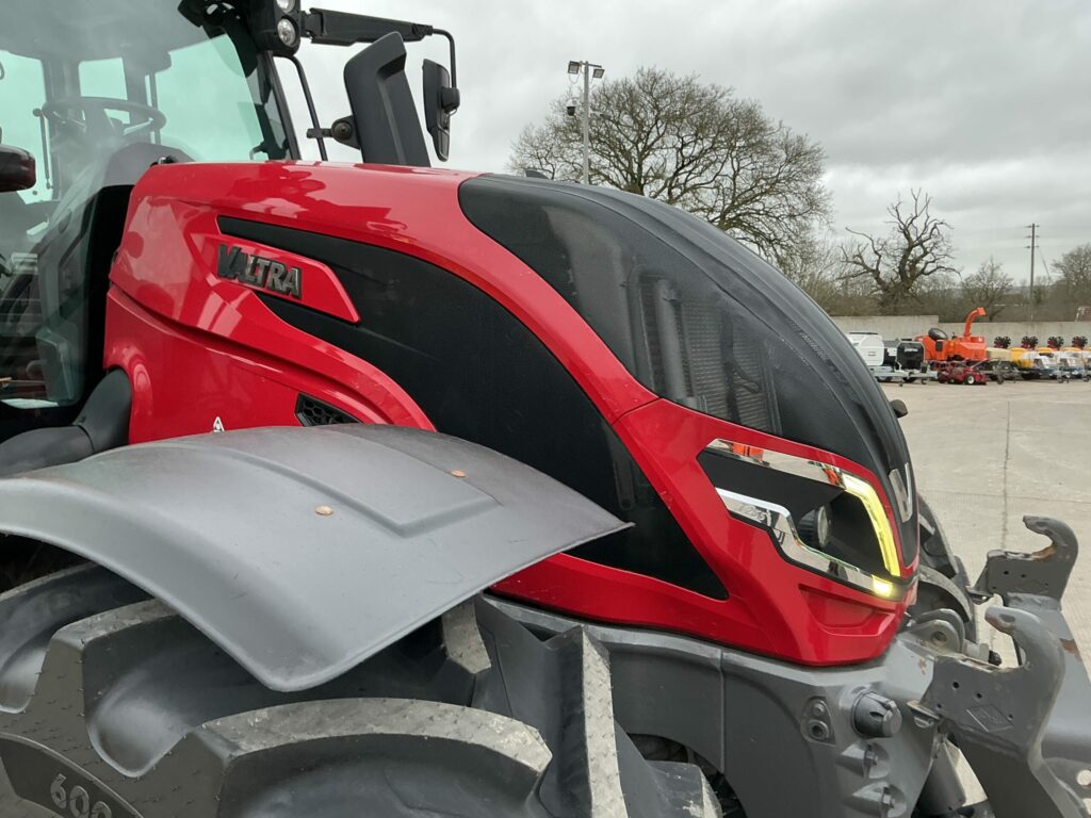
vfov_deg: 49.7
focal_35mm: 28
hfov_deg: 63.4
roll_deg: +1.2
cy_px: 409
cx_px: 546
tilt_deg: -8.4
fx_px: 882
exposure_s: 1/96
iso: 64
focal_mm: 3
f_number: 1.8
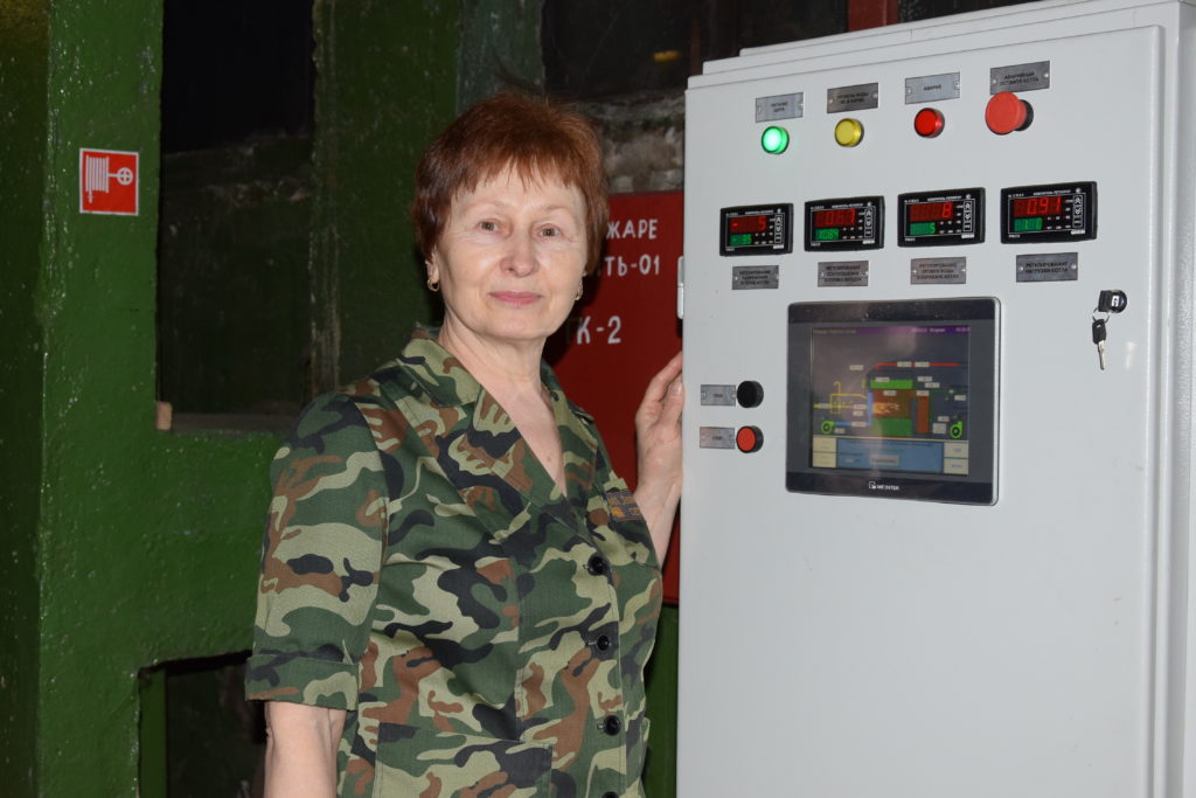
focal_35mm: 52
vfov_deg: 25.8
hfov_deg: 37.8
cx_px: 598
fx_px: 1744
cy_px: 399
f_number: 6.3
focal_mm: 35
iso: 800
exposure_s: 1/60
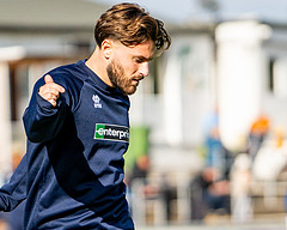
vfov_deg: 3.2
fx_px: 4111
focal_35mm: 484
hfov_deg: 4.0
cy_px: 184
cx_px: 53
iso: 100
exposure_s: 1/8000
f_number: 1.4
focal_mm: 85
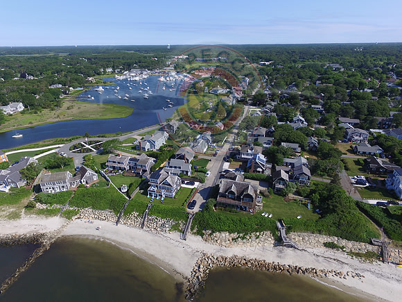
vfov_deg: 66.0
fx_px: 232
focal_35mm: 20
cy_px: 151
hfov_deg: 81.7
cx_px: 201
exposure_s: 1/981
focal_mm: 3.61
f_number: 2.8
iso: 100
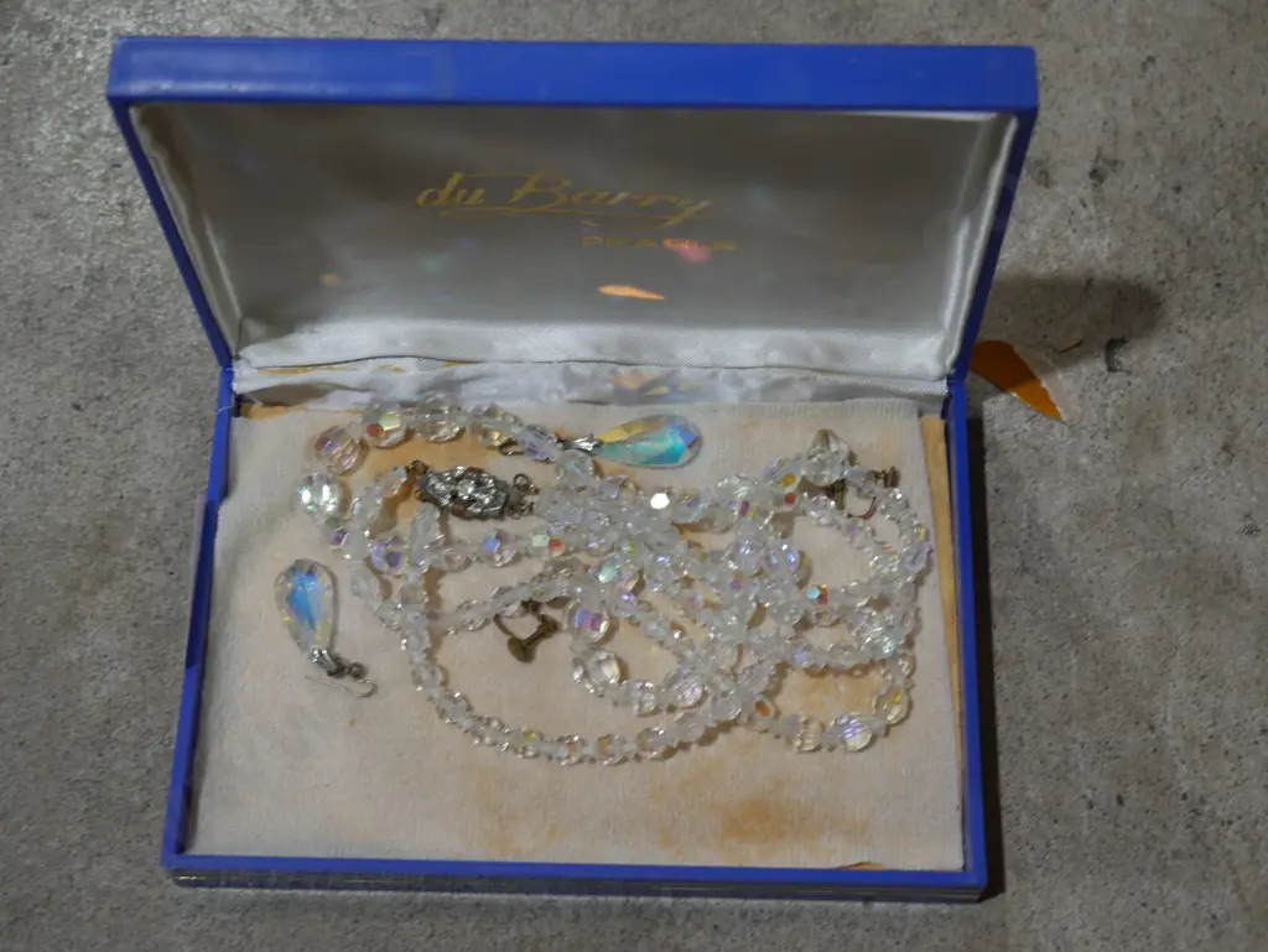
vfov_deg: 23.7
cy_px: 476
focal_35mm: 62
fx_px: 2272
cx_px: 634
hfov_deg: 31.2
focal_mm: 31
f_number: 5.4
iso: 320
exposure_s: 1/80
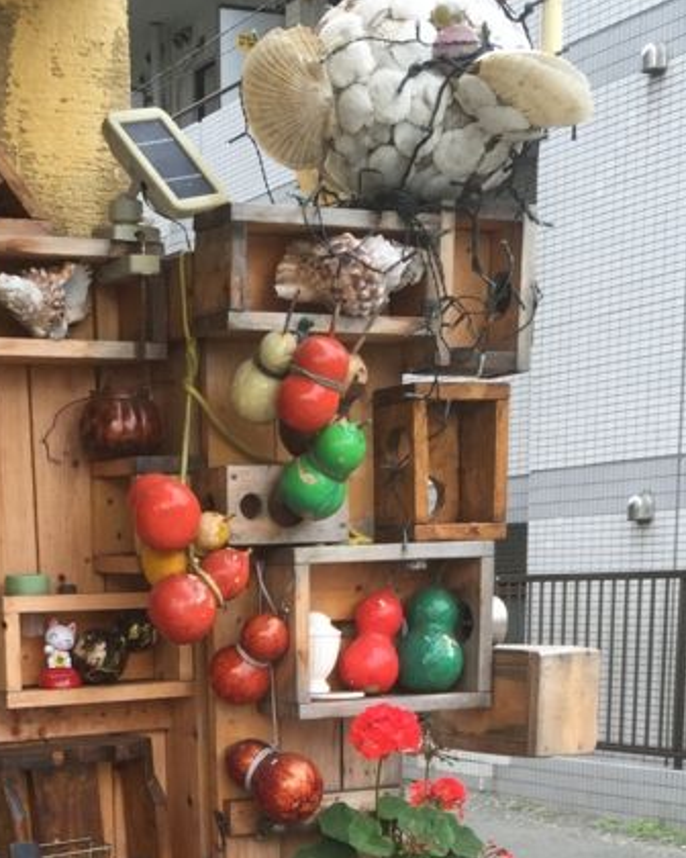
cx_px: 137
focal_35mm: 69
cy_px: 1007
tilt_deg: -11.3
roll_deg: +1.4
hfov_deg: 21.9
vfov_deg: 25.0
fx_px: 1751
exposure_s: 1/190
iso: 32
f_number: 2.2
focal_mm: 4.15
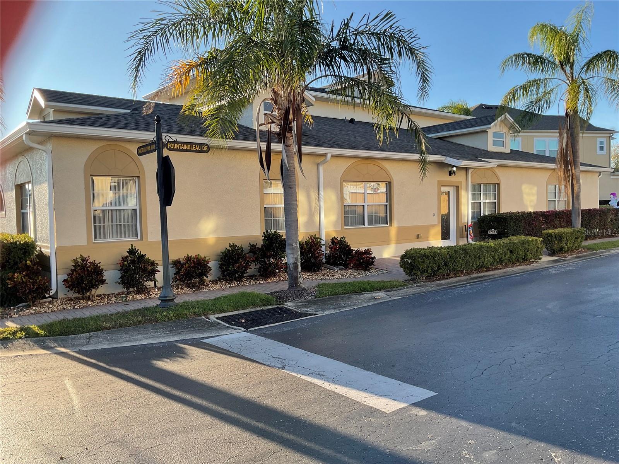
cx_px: 310
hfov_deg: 61.7
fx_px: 519
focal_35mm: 29
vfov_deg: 48.2
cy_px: 232
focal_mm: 3
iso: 16
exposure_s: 1/491
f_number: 1.8
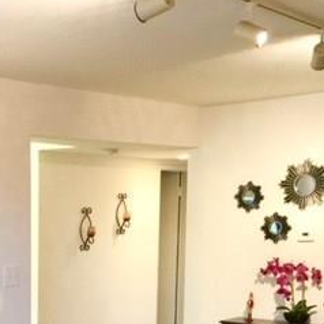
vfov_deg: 23.9
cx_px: 3
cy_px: 321
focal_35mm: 69
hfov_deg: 23.9
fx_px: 731
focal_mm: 4.15
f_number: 2.2
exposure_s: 1/15
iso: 50
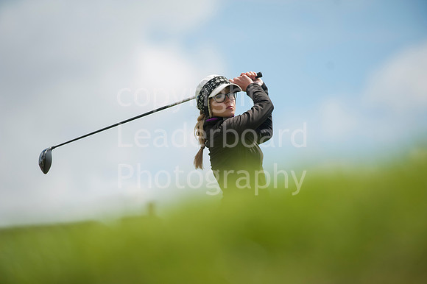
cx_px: 214
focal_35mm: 300
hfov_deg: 6.9
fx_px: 3556
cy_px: 142
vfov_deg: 4.6
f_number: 4.5
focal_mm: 300
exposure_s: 1/2500
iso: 200
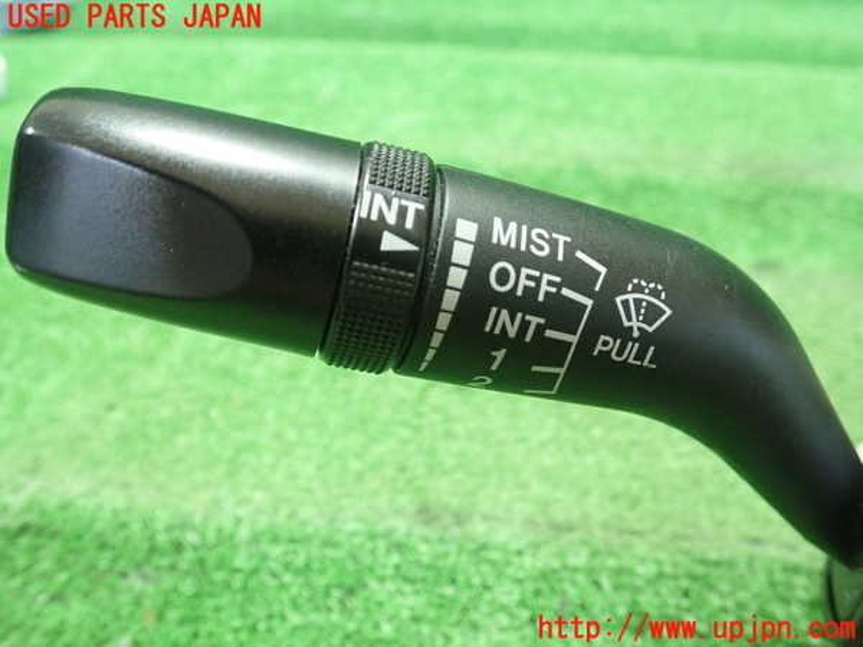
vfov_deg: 46.8
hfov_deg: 60.0
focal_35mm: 30
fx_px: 748
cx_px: 432
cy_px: 324
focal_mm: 5.5
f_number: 2.3
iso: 800
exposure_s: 1/125
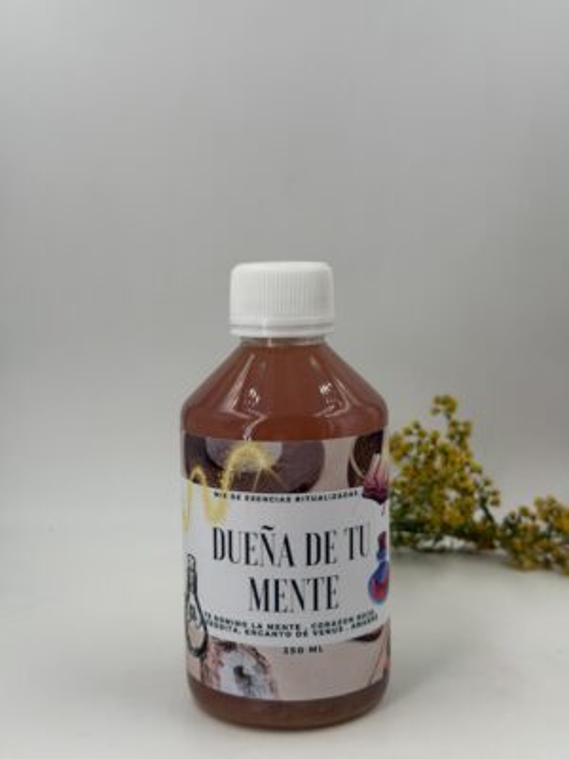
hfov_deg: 30.3
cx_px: 284
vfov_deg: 39.7
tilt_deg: -6.4
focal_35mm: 48
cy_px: 380
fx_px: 1052
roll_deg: -0.8
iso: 64
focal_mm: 6.76
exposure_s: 1/2146
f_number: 1.78
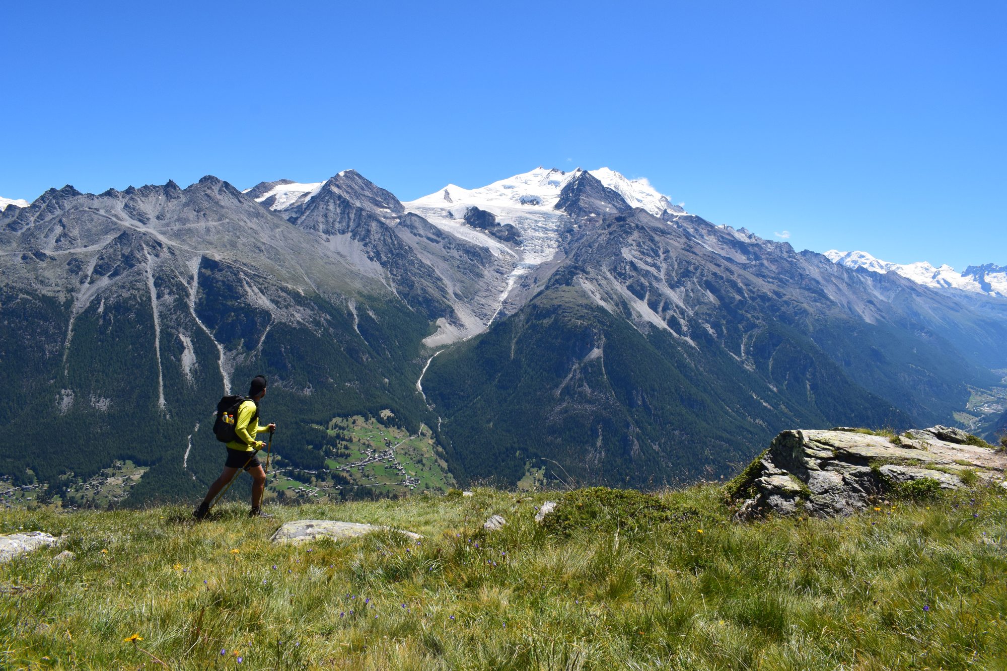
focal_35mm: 27
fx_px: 755
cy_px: 336
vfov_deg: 47.9
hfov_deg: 67.4
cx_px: 504
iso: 400
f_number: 11
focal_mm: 18
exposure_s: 1/500
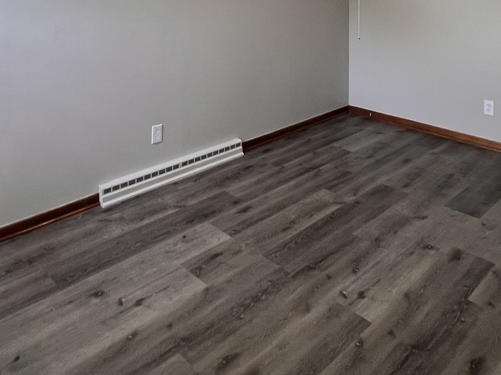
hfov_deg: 58.3
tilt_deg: -1.3
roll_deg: -0.1
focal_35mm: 31
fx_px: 449
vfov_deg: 38.7
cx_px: 259
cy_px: -22
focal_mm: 1.57
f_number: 1.8
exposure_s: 1/120
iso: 160
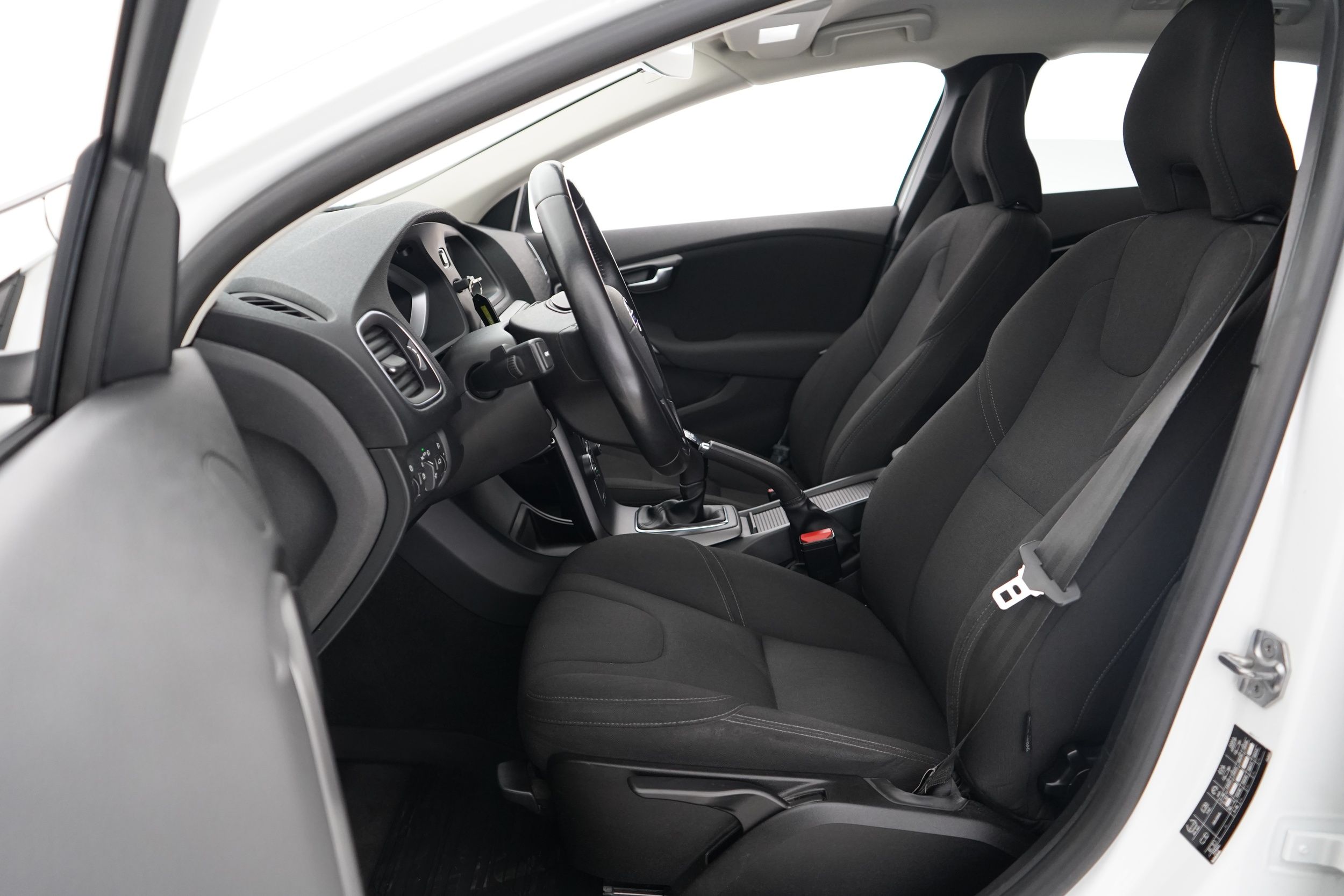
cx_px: 672
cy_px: 448
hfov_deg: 65.5
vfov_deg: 46.4
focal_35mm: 28
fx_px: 1045
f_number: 4
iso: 2500
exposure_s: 1/15
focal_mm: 28
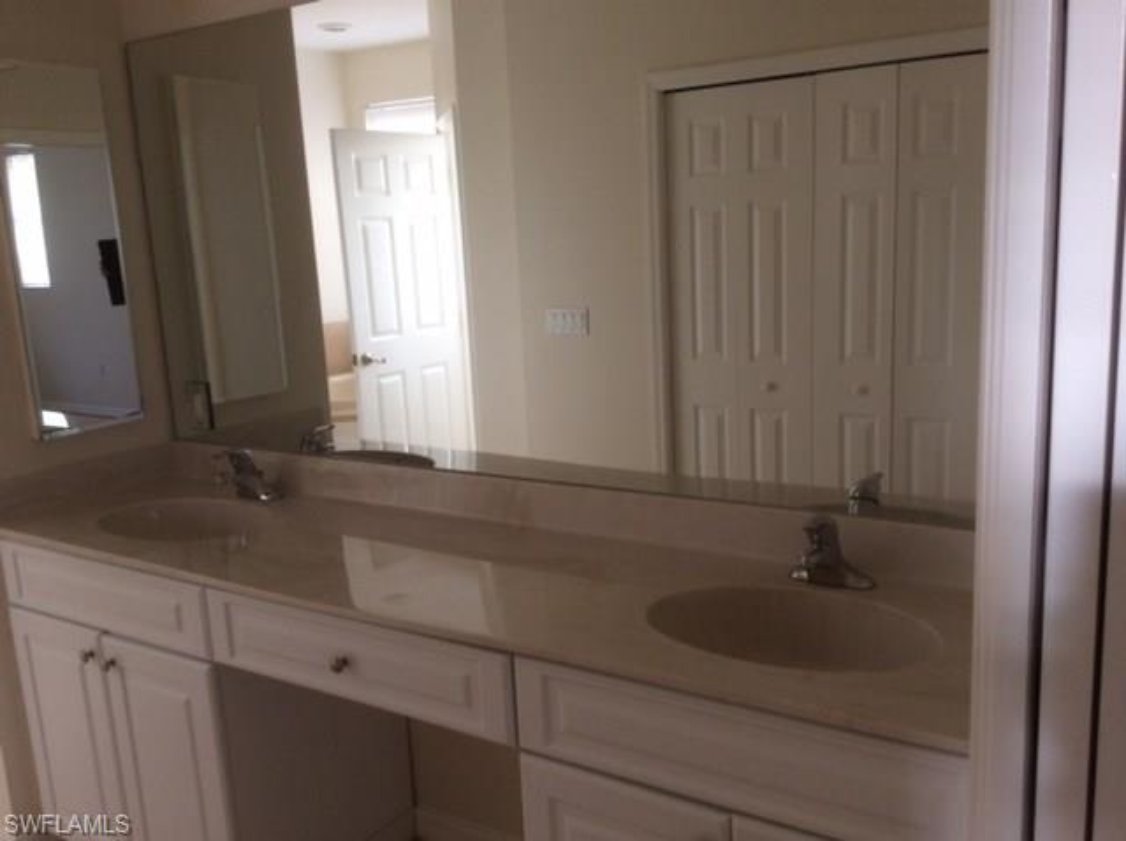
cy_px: 420
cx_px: 563
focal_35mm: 33
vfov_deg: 42.8
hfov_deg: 55.4
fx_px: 1072
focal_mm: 3.3
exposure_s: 1/30
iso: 40
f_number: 2.4
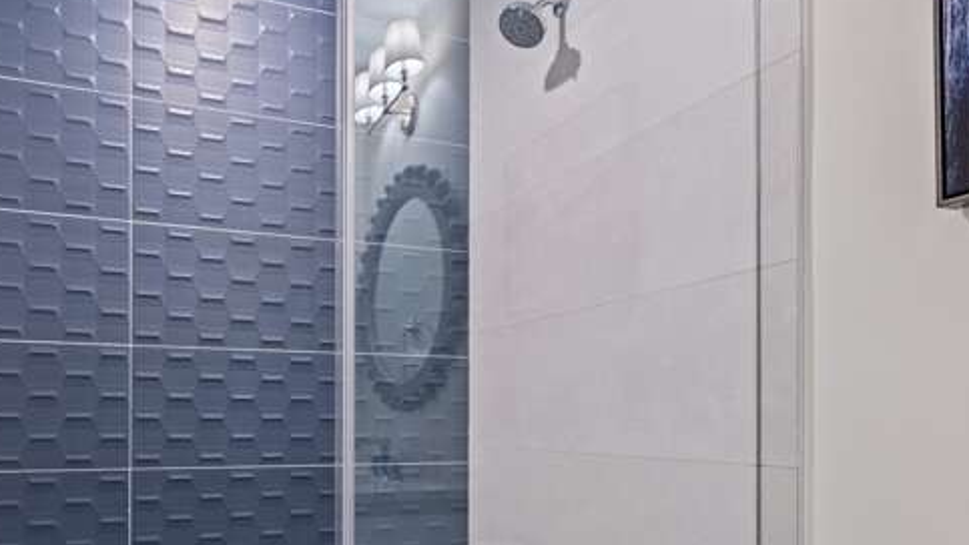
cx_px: 323
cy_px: 419
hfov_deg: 71.8
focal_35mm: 25
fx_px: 643
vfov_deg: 44.3
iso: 1250
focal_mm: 10
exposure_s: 1/8
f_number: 6.4
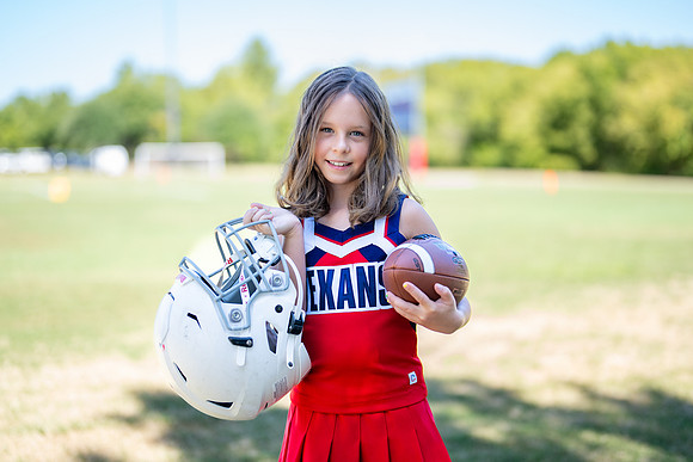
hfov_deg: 35.9
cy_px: 233
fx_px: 1070
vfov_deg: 24.4
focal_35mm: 56
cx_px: 351
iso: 100
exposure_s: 1/1250
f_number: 1.2
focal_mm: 50
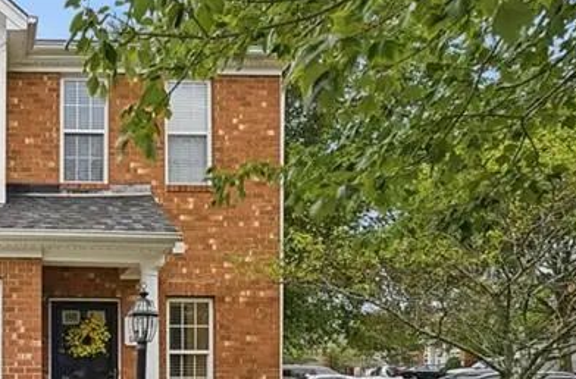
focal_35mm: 35
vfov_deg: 34.2
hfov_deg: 47.4
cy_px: 370
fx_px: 563
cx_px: 34
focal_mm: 9
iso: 250
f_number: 9
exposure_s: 1/30
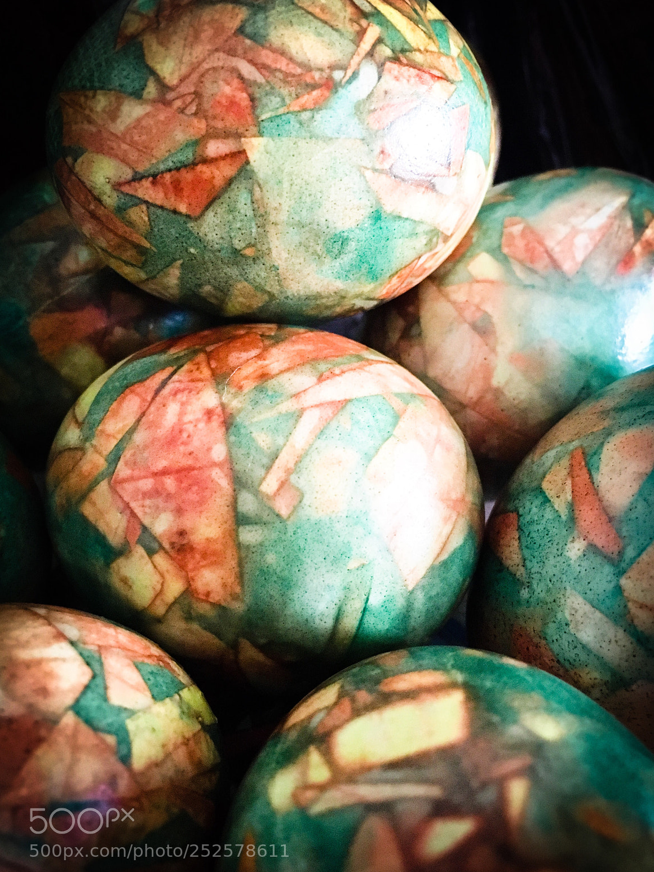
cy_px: 444
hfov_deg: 46.8
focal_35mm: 30
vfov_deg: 60.0
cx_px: 333
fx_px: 756
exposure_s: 1/17
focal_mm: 4.15
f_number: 2.2
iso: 320
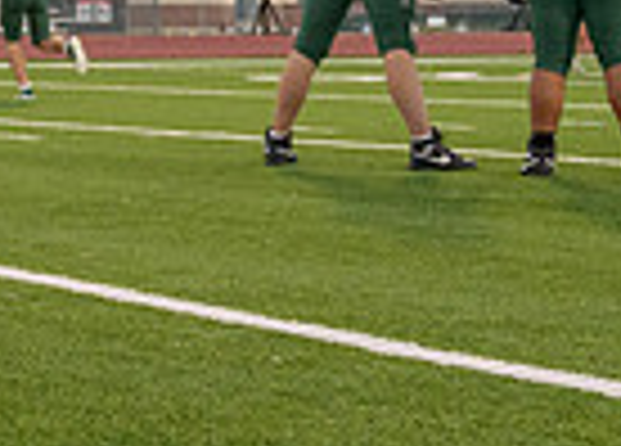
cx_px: -327
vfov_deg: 9.1
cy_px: -160
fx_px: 2755
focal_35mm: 156
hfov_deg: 12.2
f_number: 2.8
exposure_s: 1/1600
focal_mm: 24
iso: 1250
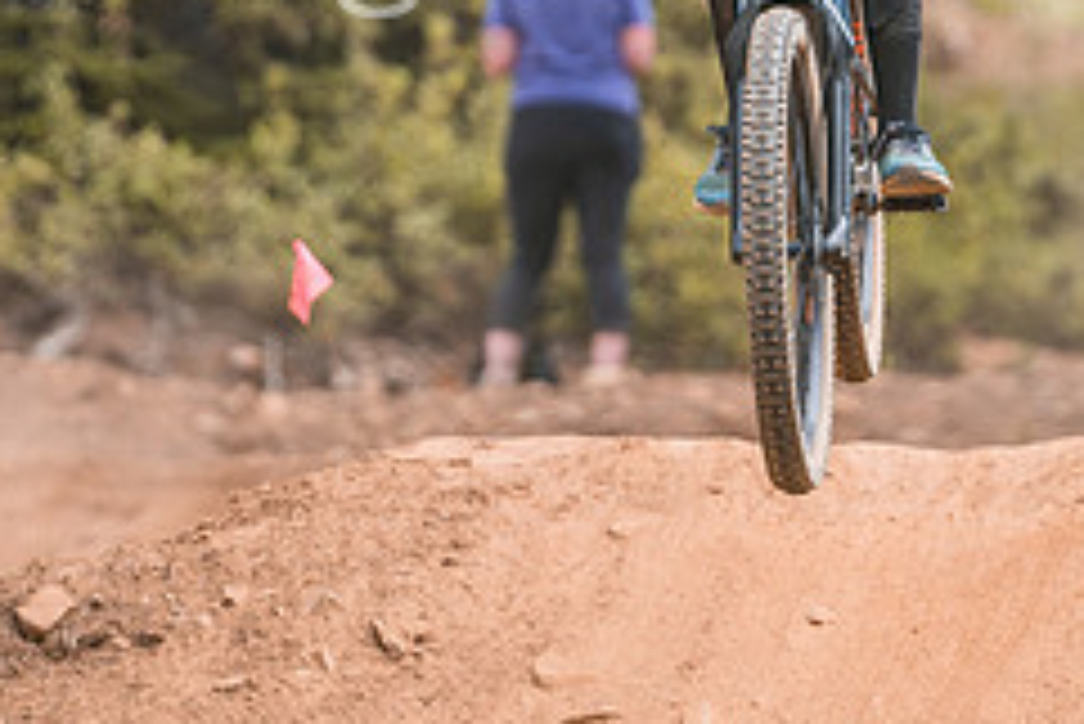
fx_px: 16420
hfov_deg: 3.8
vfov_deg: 2.5
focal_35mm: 545
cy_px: 31
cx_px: 782
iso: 360
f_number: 2.8
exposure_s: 1/1600
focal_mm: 200
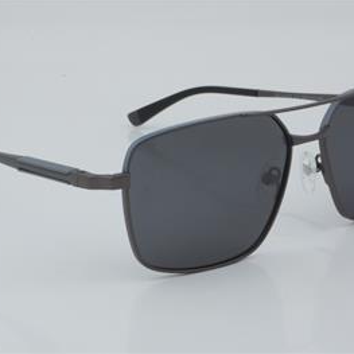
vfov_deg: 17.9
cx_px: 163
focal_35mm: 97
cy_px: 176
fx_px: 1122
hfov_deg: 17.9
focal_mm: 50
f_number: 32
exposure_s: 1/3
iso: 100
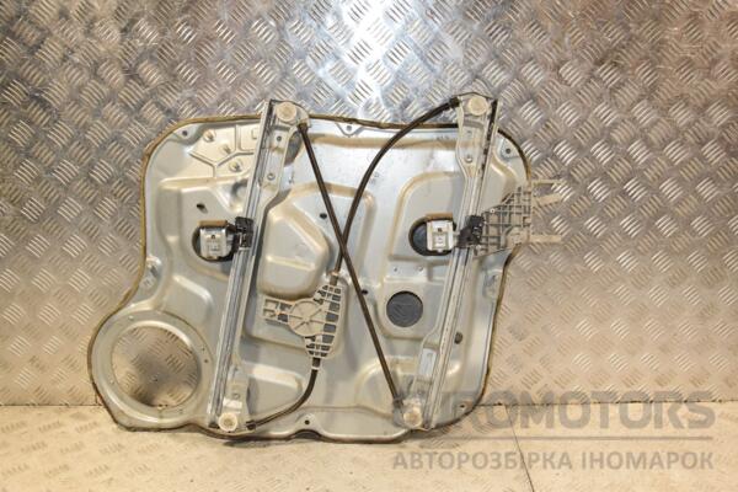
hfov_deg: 53.1
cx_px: 369
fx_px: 738
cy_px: 246
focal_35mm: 36
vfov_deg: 36.9
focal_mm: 24
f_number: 5.6
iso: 800
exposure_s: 1/200
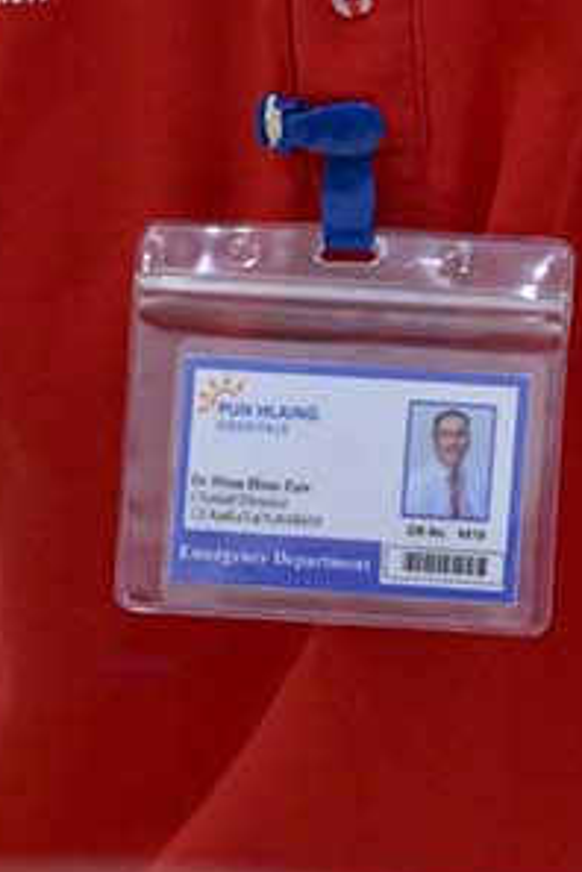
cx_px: 97
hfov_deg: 4.1
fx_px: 8220
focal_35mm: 339
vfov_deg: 6.1
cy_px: 185
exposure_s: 1/400
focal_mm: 70
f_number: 3.5
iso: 3600
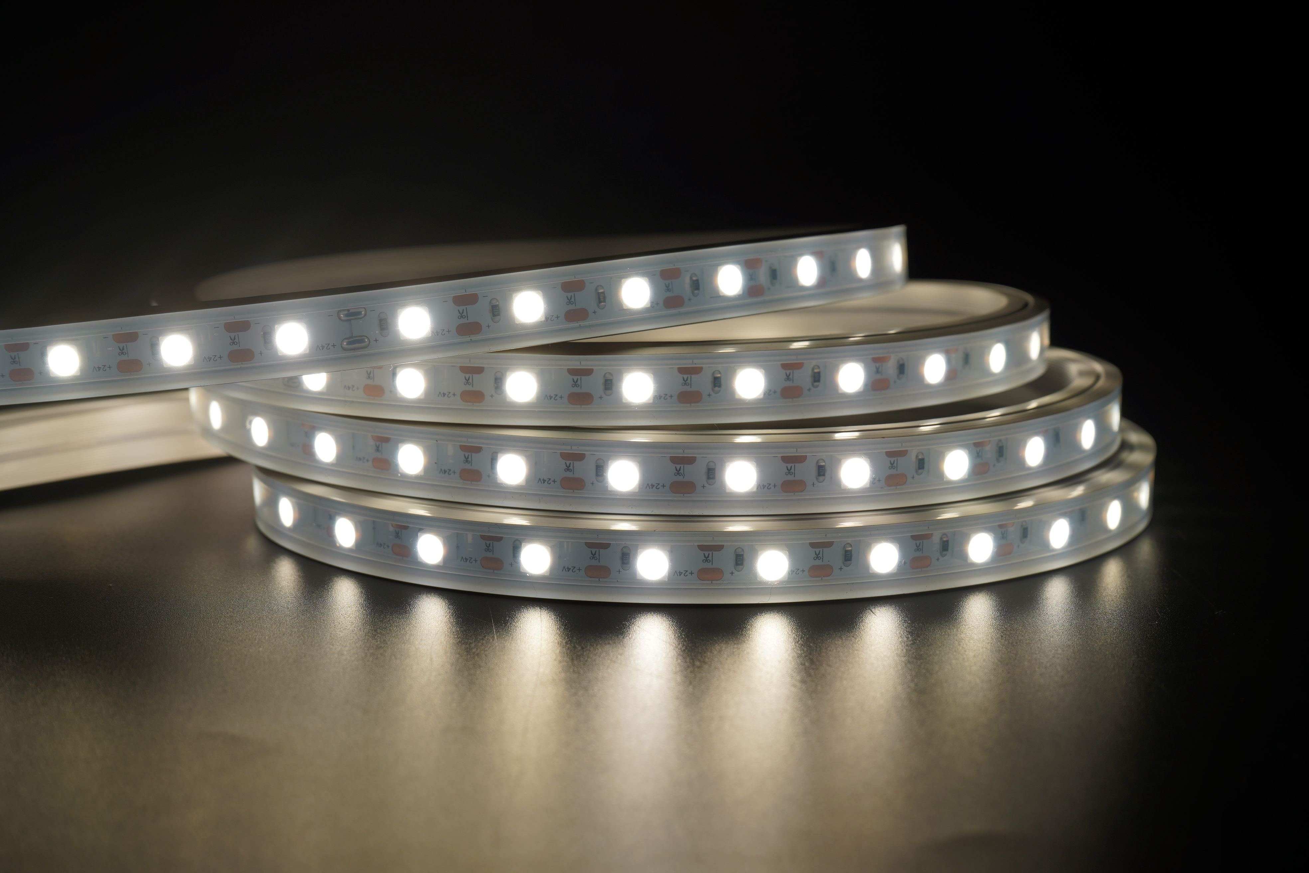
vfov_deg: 26.0
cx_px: 654
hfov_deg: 38.2
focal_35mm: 52
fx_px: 1891
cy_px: 436
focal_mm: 52
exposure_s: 1/250
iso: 100
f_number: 9
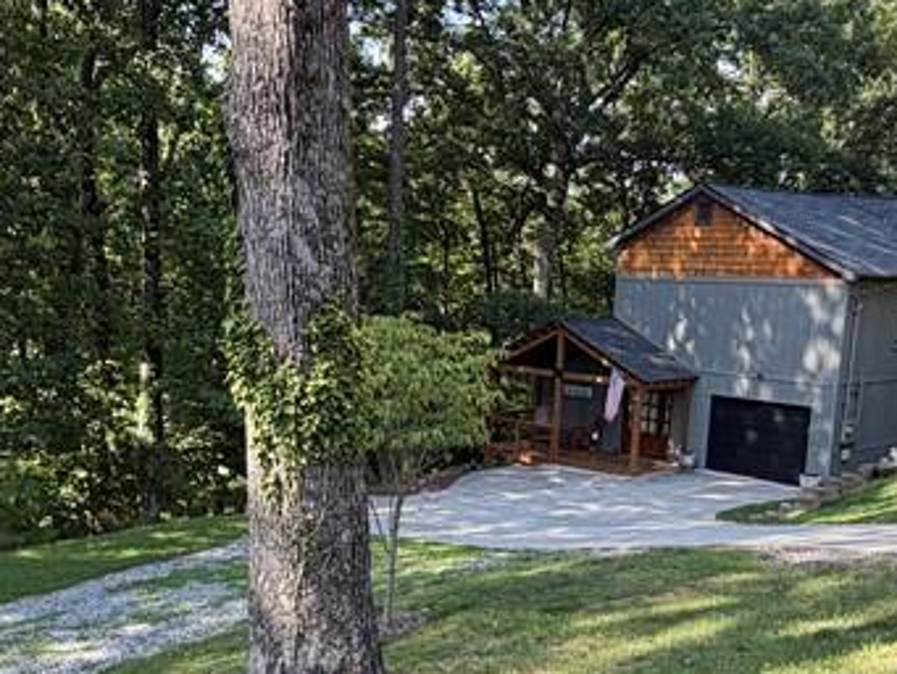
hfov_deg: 44.5
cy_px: 466
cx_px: 358
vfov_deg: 34.0
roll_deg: -0.4
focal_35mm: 42
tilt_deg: -10.5
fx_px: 1089
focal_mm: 2.22
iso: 50
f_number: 2.2
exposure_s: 1/165
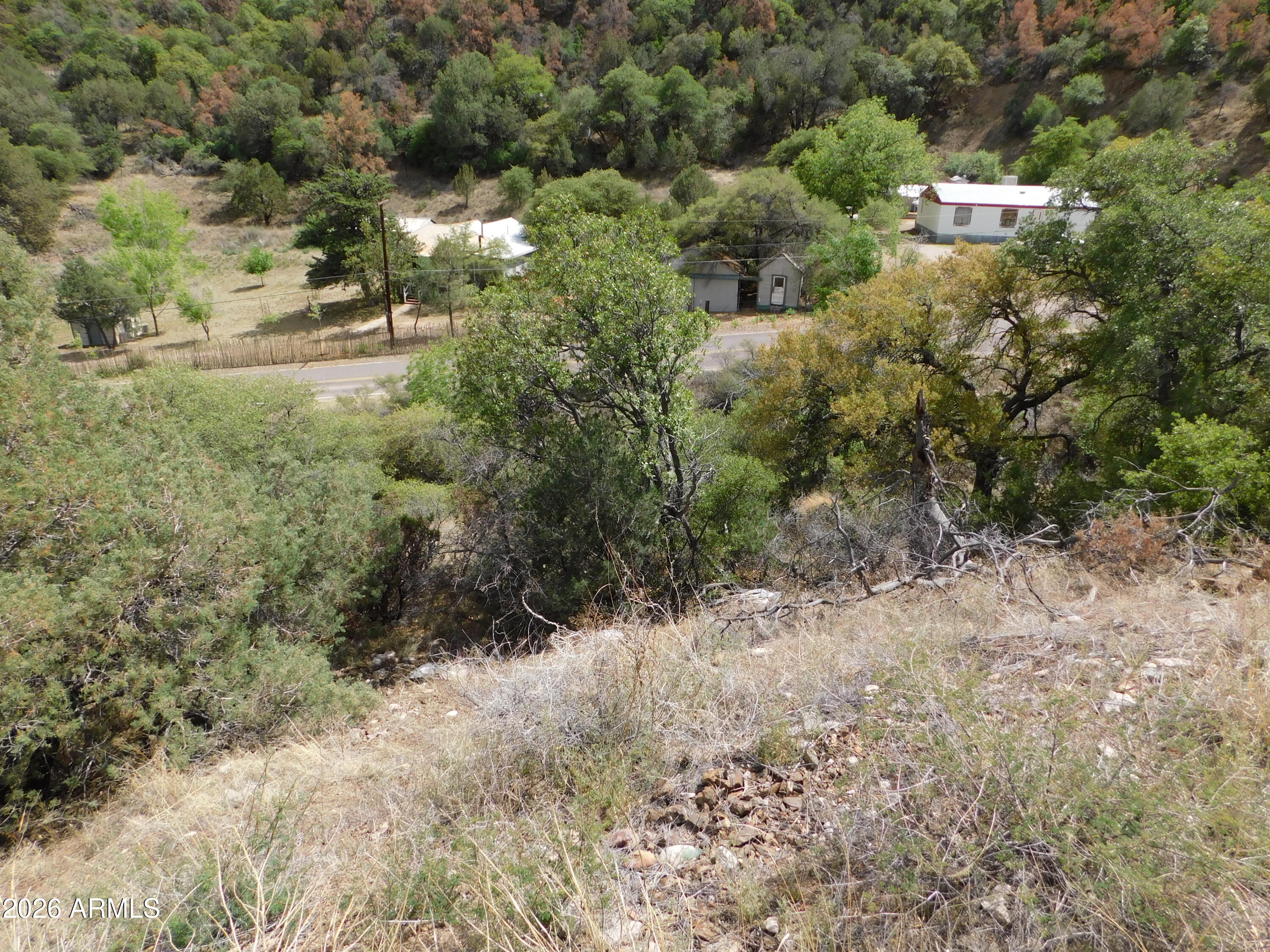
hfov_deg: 73.9
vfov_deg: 58.9
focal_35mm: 23
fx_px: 844
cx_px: 635
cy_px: 476
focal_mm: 4
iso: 125
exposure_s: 1/1250
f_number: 3
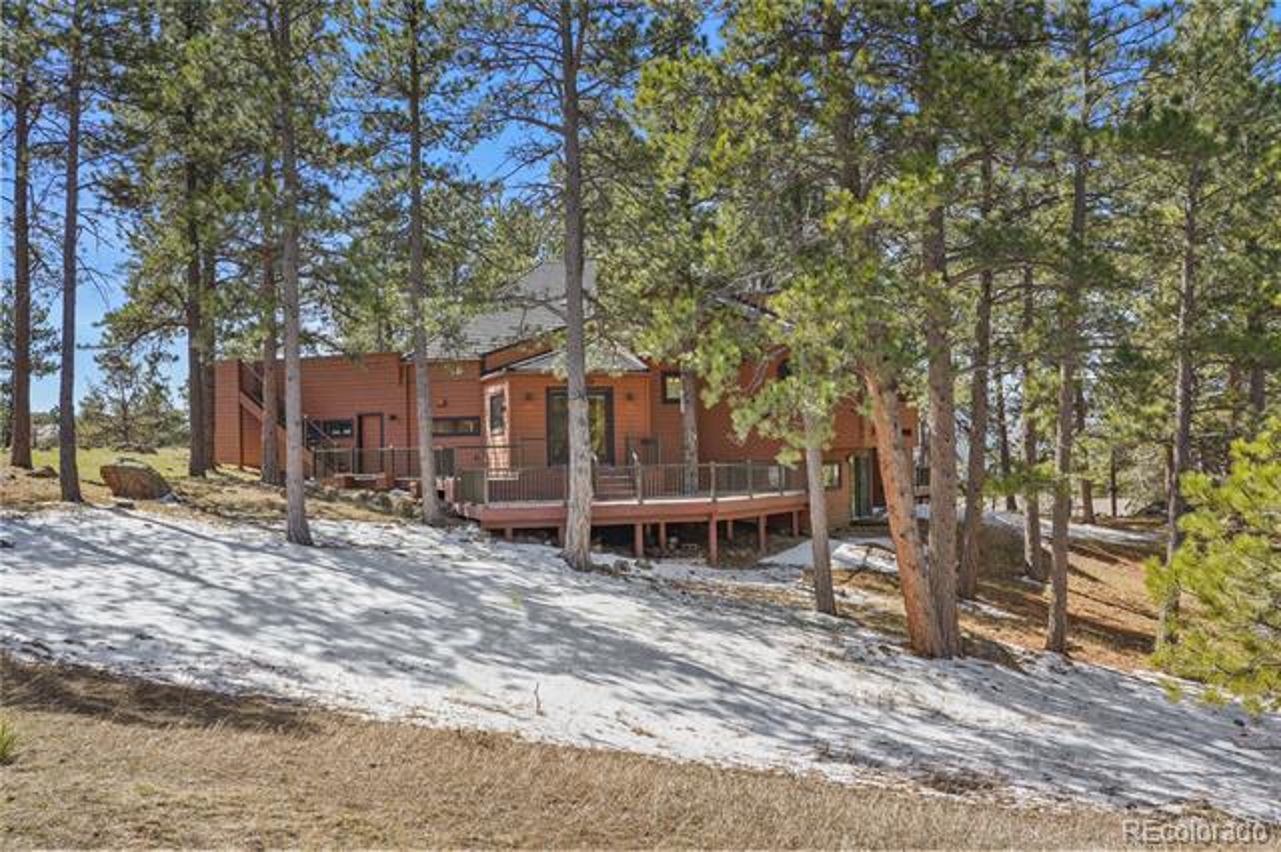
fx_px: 1209
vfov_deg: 38.8
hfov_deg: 55.8
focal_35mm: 34
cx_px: 640
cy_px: 426
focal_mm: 34
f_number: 9
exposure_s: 1/200
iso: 800
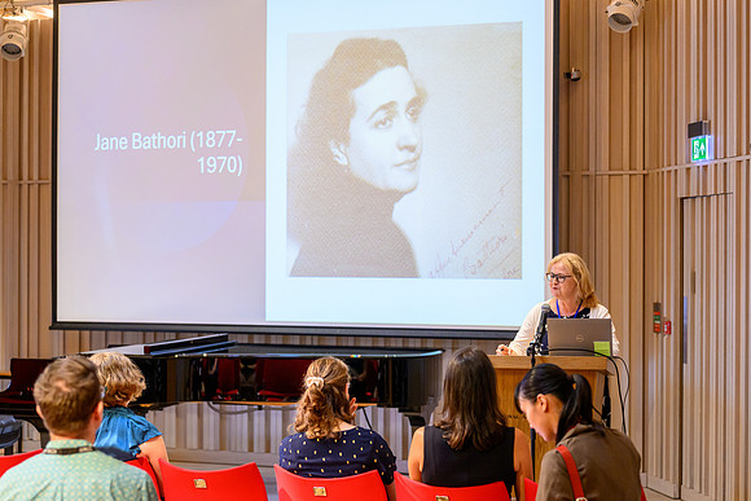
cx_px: 376
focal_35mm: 68
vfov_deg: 20.0
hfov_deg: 29.5
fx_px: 1424
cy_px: 250
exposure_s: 1/250
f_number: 2.8
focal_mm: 67
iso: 2500
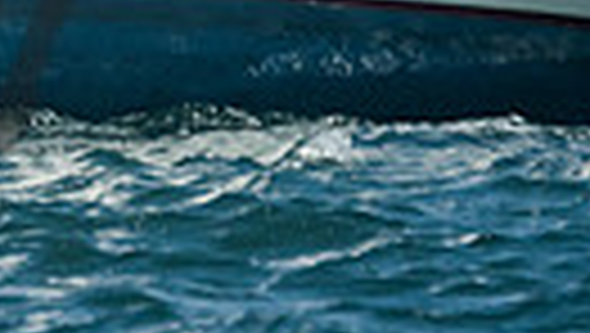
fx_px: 25339
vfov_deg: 0.8
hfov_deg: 1.3
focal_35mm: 1618
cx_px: -177
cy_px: -388
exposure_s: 1/2500
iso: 400
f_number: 5.6
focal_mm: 290
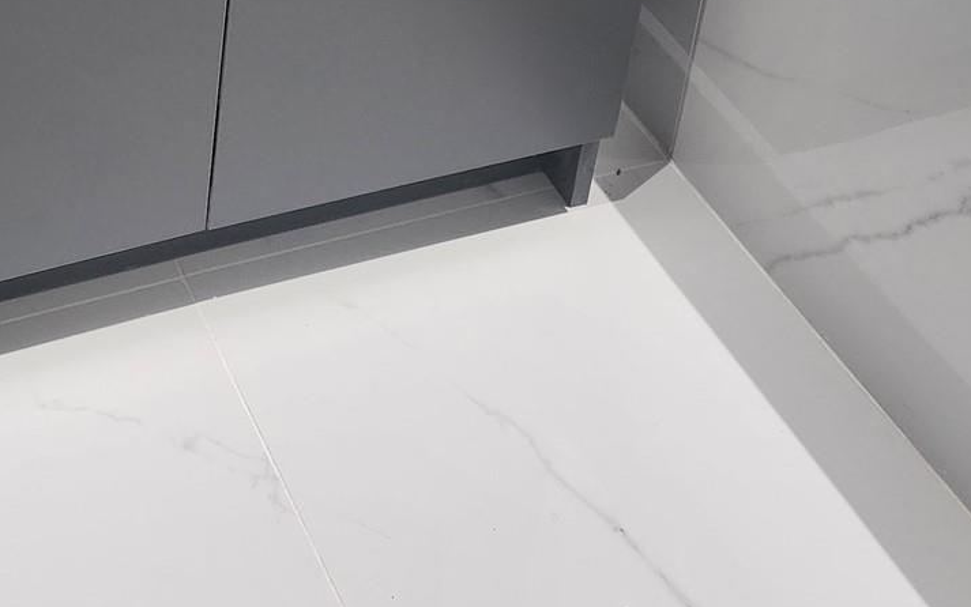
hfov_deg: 28.7
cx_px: 195
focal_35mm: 70
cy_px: -391
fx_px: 1853
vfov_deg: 16.4
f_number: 1.8
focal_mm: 6.4
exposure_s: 1/120
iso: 320
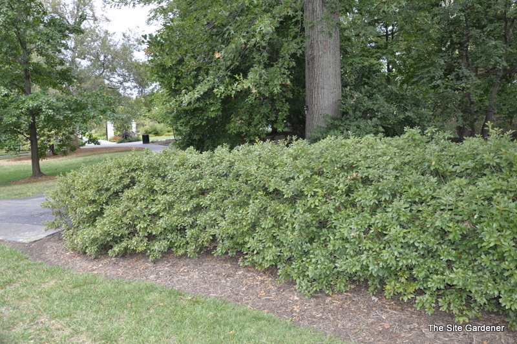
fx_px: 452
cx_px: 258
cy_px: 172
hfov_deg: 59.5
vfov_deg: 41.6
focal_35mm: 32
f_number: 5
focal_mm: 21
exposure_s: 1/200
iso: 200
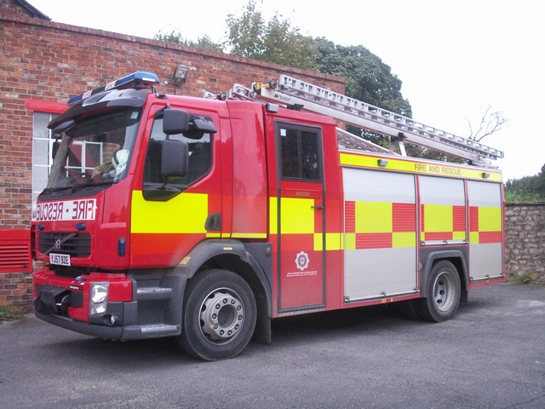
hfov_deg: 50.1
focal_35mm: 37
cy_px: 204
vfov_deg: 38.7
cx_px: 272
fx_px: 583
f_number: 3.5
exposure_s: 1/40
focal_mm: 7.7
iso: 160
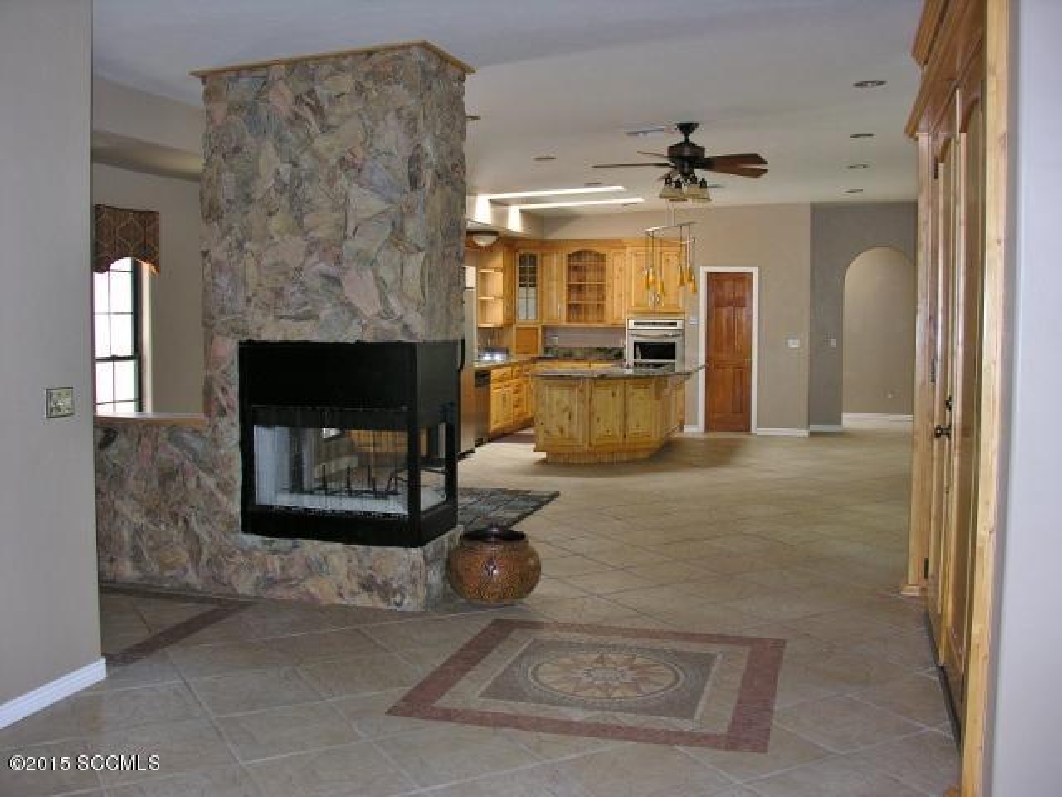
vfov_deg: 40.7
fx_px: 1074
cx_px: 531
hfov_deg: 52.6
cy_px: 398
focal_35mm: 35
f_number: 2.8
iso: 113
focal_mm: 8.9
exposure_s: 1/60.1
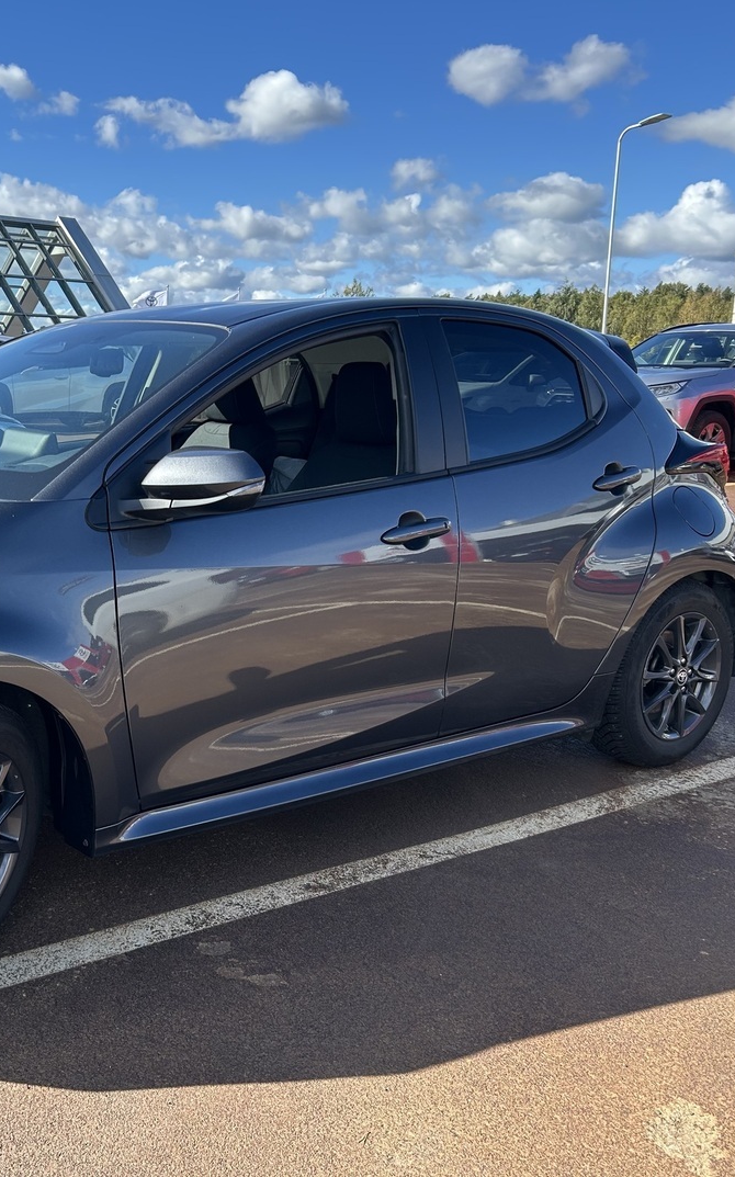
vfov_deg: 52.8
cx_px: 98
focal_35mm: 37
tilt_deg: -10.1
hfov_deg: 32.9
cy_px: 586
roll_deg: -1.0
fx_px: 1187
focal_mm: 5.7
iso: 50
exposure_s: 1/1779
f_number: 1.5
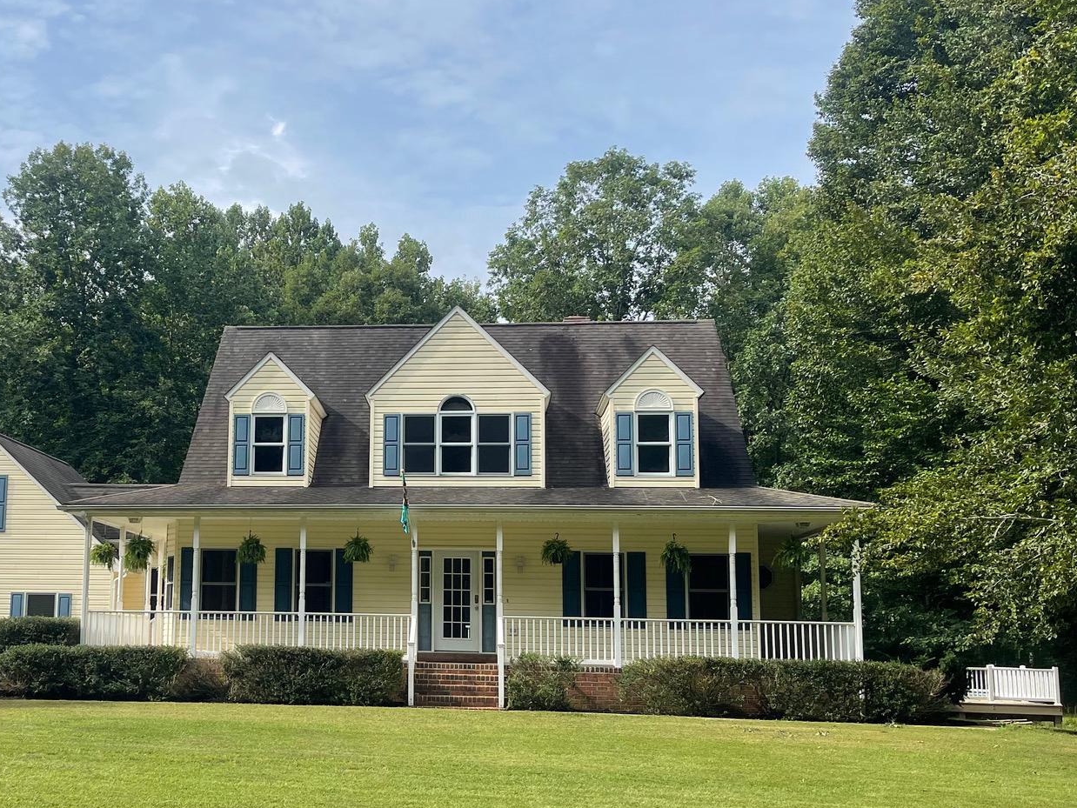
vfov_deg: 33.6
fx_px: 1338
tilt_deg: +7.3
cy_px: 456
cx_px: 312
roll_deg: -1.2
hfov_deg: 42.9
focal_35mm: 43
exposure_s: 1/2660
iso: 32
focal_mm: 5.1
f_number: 1.6
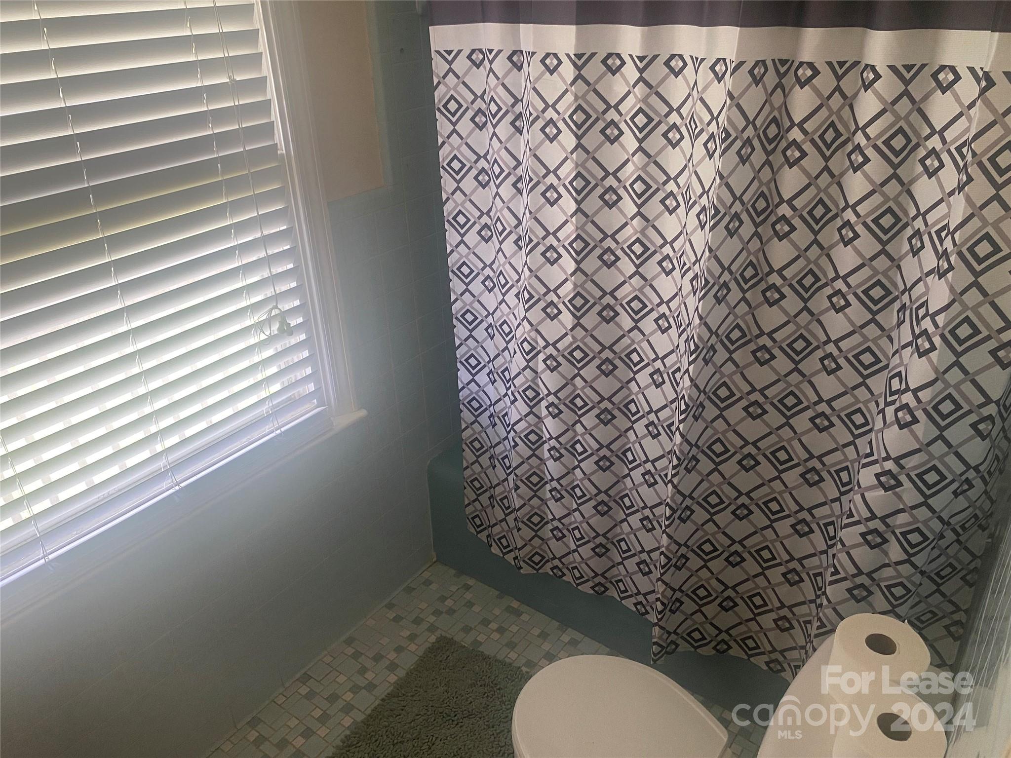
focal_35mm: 26
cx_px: 506
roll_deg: +2.5
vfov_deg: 53.1
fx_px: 759
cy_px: 379
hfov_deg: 67.3
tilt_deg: -28.0
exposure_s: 1/60
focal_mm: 4.25
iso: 100
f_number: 1.8
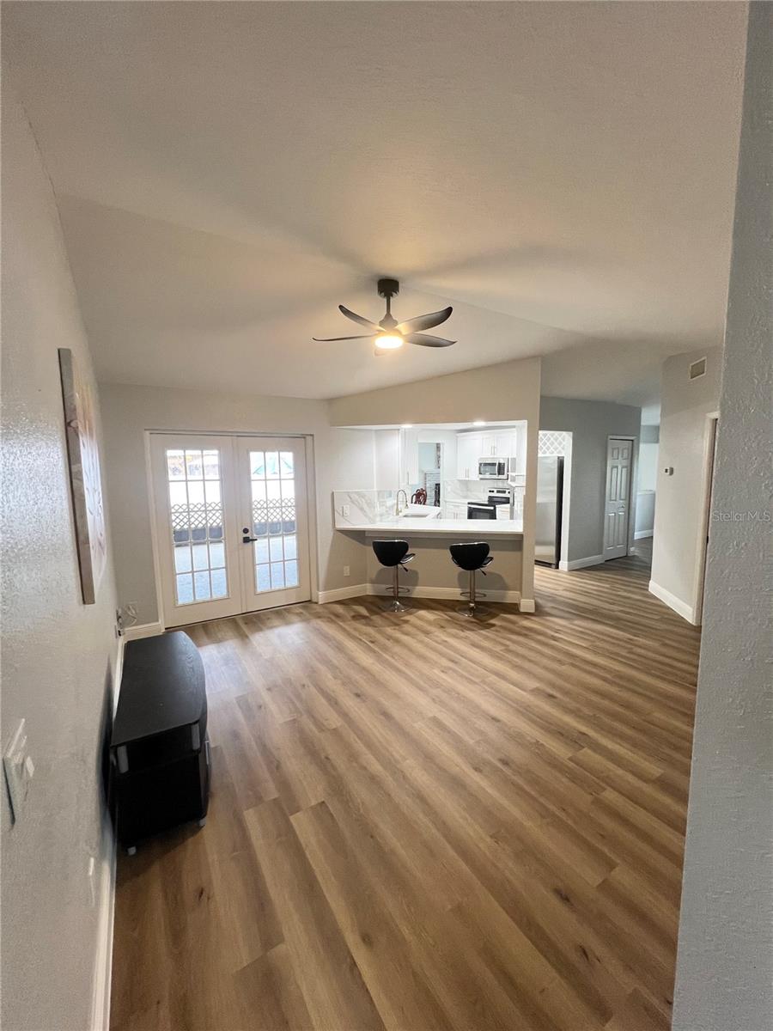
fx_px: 387
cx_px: 386
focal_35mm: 13
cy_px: 516
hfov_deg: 89.9
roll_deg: +0.4
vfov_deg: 106.2
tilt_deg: -6.4
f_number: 1.8
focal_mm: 1.57
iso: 200
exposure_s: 1/120
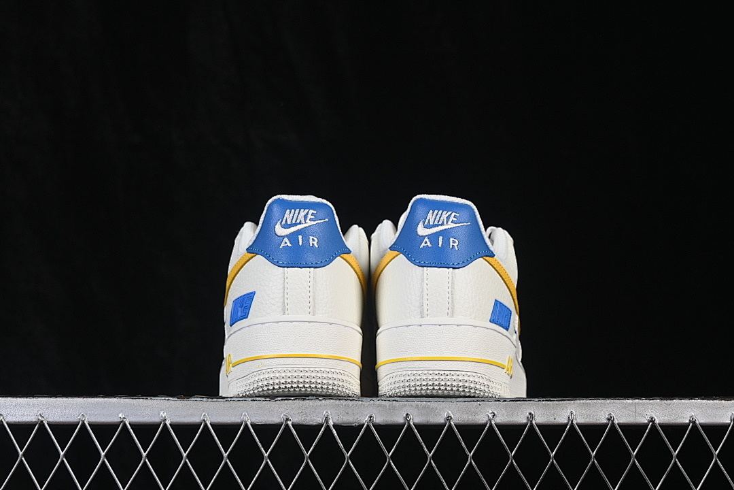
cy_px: 245
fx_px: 1529
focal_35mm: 75
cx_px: 367
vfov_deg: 18.2
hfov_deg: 27.0
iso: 160
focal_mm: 50
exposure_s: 1/80
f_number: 8
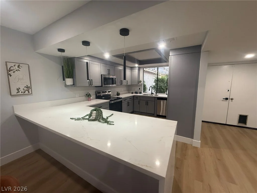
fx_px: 104
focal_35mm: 14
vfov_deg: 85.7
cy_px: 96
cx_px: 128
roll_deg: +0.4
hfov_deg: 102.1
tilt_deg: -6.5
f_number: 2.2
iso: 320
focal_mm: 2.22
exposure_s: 1/120
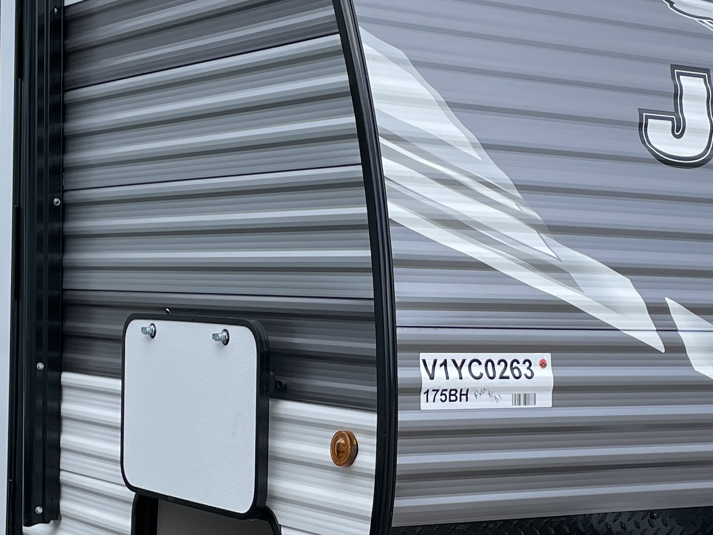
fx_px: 1607
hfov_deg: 25.0
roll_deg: +1.0
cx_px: 358
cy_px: 399
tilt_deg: -1.8
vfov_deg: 18.8
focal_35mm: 78
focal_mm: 4.2
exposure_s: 1/1916
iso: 32
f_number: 1.6
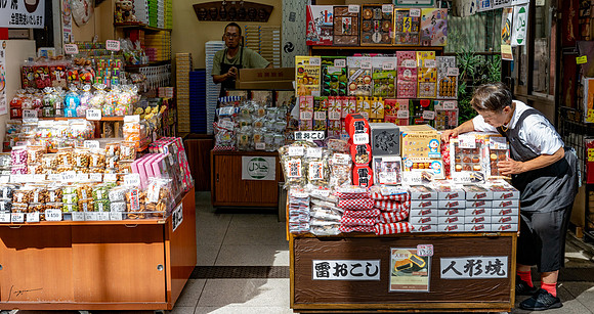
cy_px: 148
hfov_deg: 40.4
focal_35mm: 52
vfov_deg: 22.0
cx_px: 297
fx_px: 808
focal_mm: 48
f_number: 8
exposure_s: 1/320
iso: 450
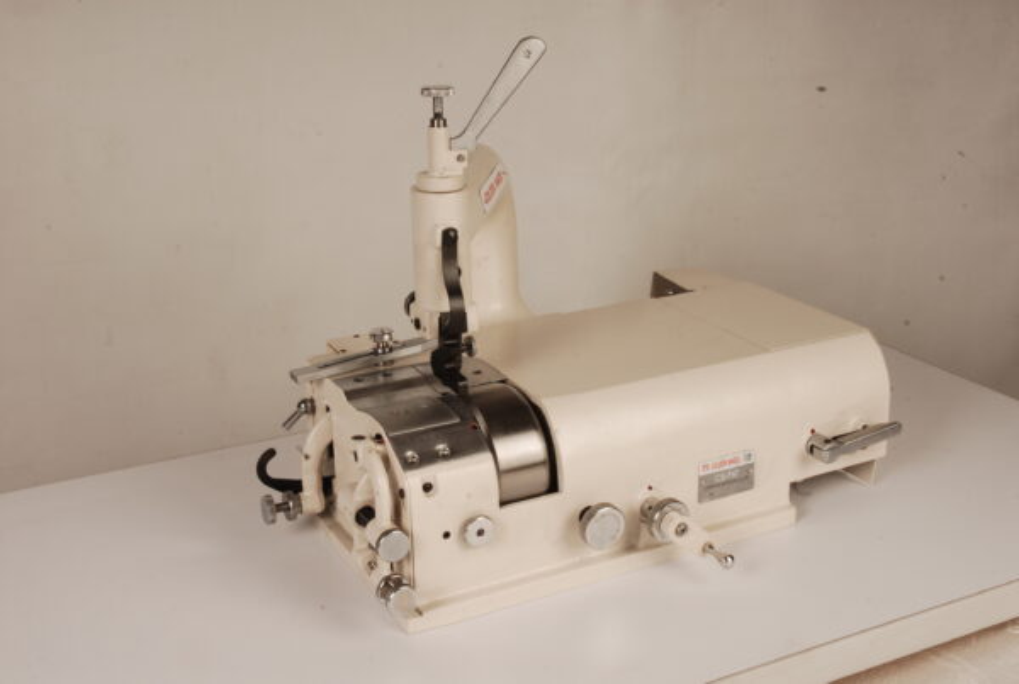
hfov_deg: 42.2
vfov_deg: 29.1
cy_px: 342
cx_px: 510
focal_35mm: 46
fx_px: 1319
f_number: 18
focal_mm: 31
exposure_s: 1/200
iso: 100
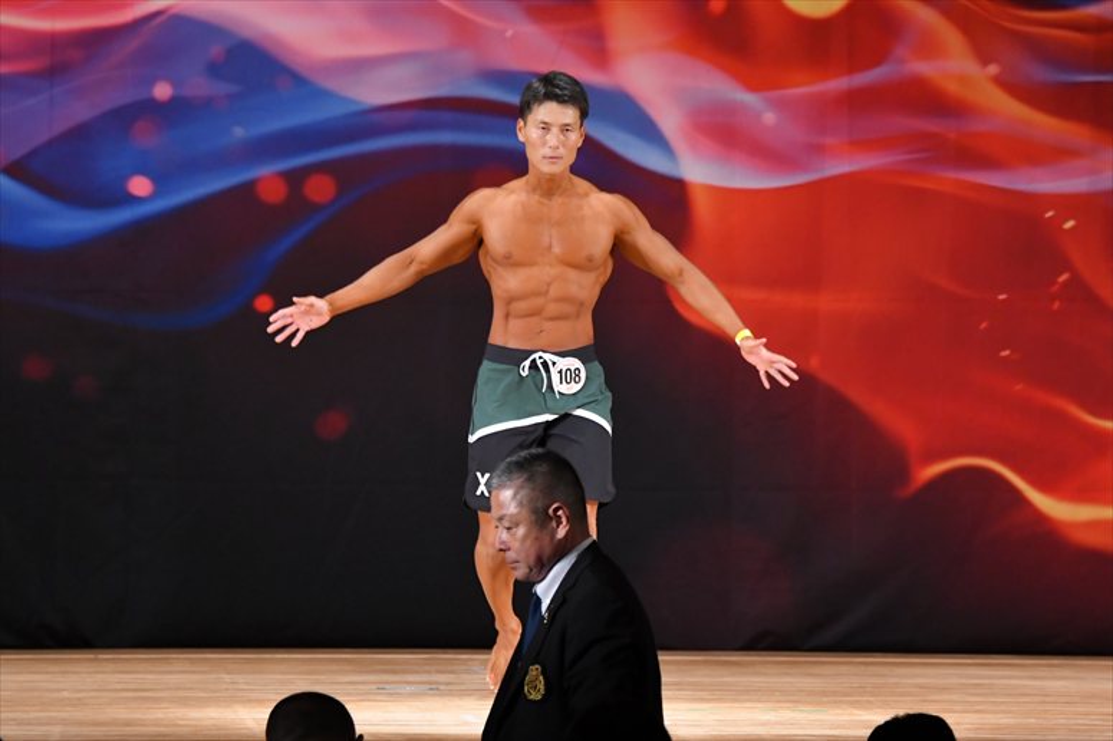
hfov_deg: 8.1
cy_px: 370
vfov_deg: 5.4
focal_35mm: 255
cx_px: 556
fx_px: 7880
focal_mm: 170
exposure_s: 1/400
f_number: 5.6
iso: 3200
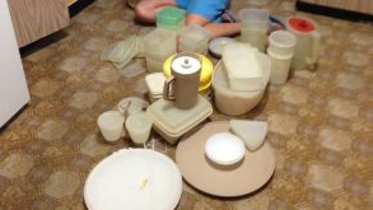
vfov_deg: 23.9
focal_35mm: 49
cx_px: 183
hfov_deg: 42.1
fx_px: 485
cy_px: 29
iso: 250
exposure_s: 1/20
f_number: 2.4
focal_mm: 4.13
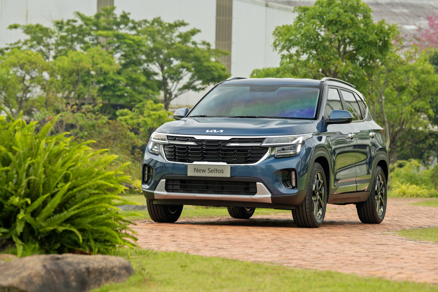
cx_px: 219
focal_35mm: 135
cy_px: 146
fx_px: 1642
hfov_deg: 15.2
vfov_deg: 10.2
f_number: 5.6
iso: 400
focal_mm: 135
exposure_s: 1/160
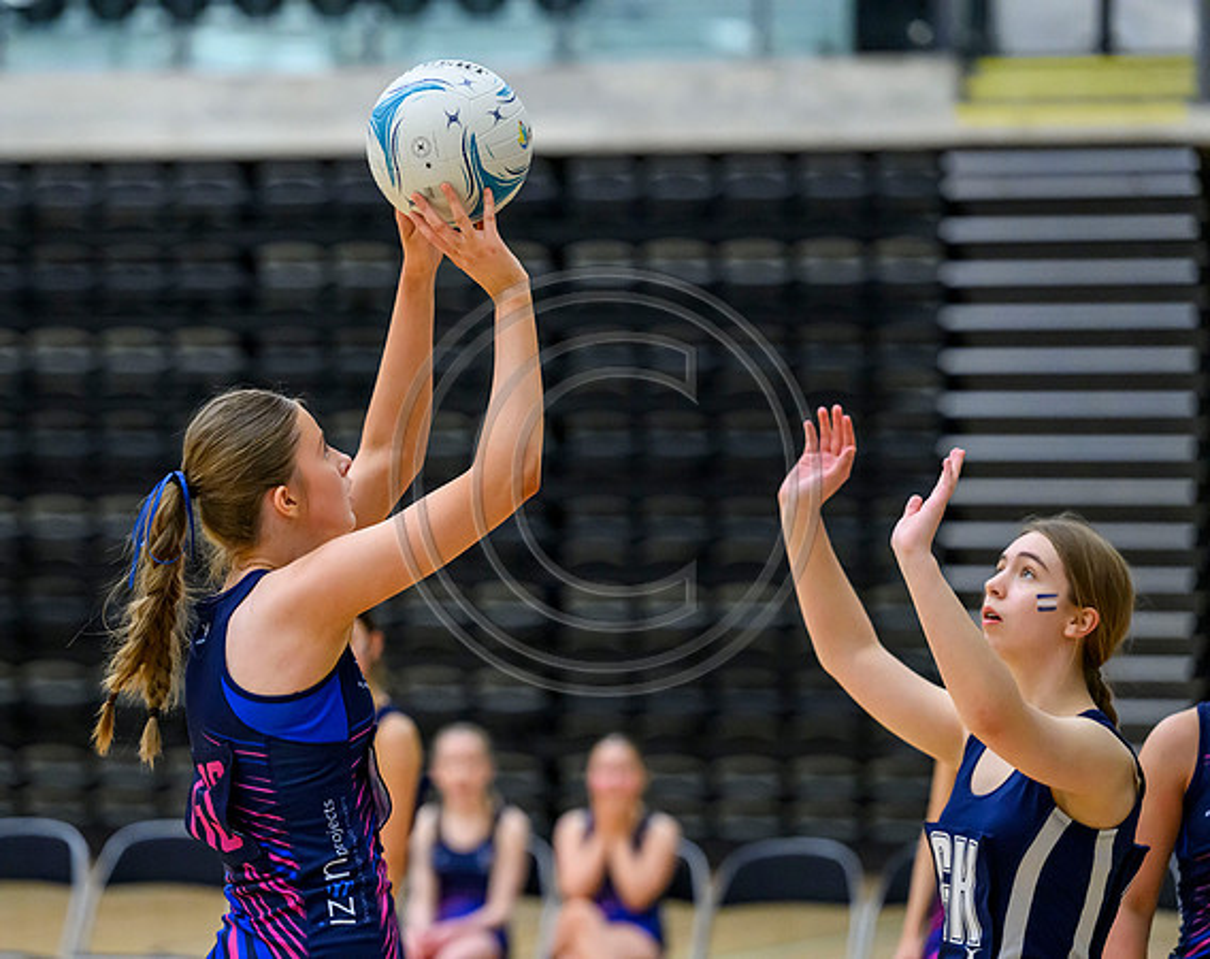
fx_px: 6189
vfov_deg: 8.9
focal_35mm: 173
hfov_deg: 11.2
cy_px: 480
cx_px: 491
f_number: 3.5
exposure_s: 1/800
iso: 6400
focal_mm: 155
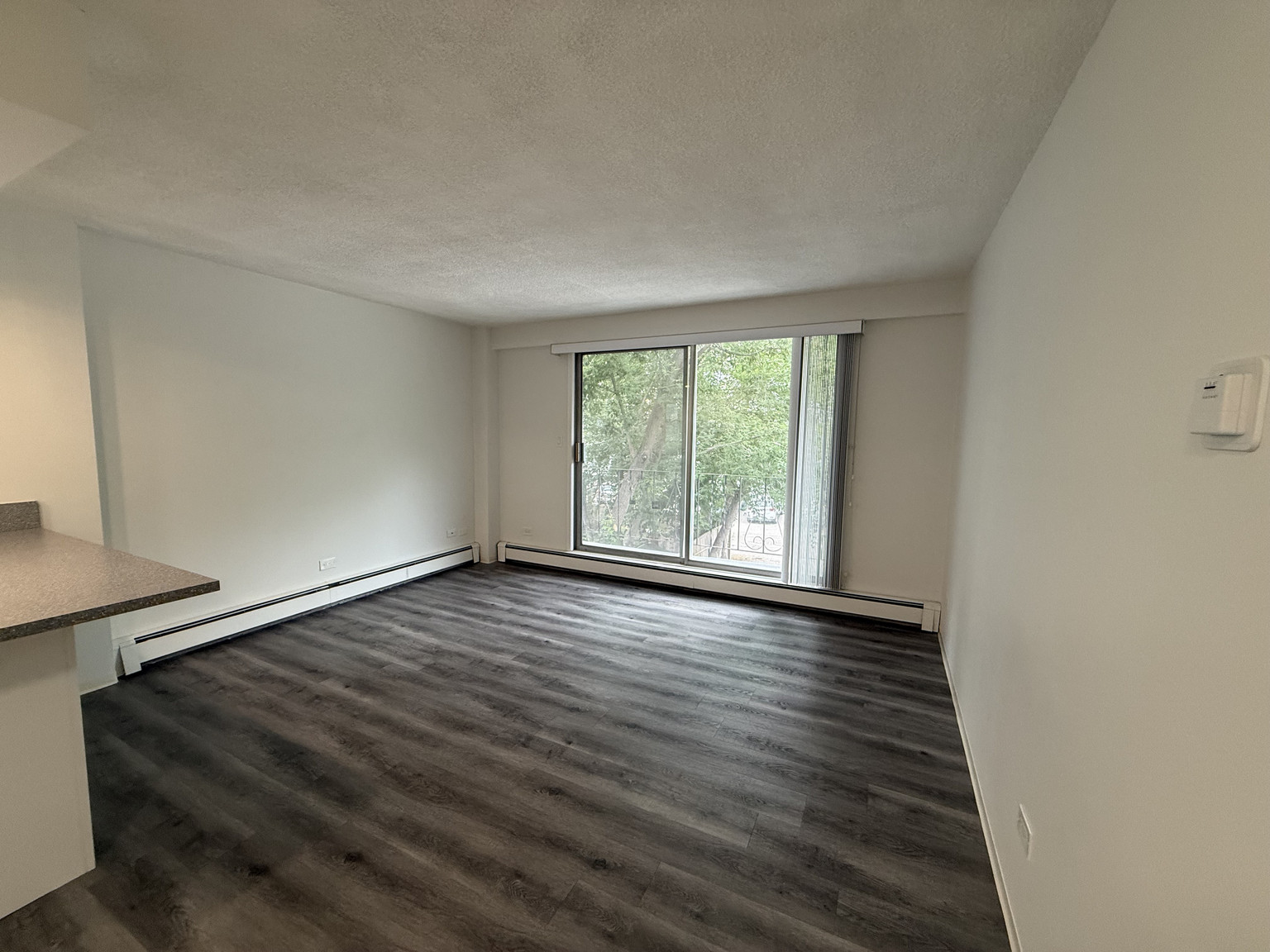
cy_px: 476
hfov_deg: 102.1
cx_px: 635
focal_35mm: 14
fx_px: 514
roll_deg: -1.6
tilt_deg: -6.3
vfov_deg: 85.7
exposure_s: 1/120
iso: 200
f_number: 2.2
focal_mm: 2.22
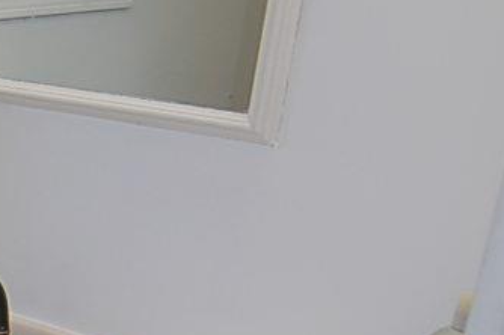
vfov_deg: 16.2
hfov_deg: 21.6
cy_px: 386
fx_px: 1133
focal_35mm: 81
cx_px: -216
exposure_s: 1/60
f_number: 4
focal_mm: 12
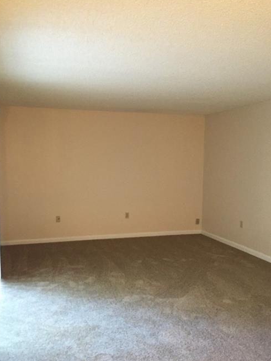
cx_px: 133
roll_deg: -1.1
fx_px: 355
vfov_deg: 53.9
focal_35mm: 34
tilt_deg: -5.8
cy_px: 197
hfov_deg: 41.8
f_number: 2.2
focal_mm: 4.15
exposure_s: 1/20
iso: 250
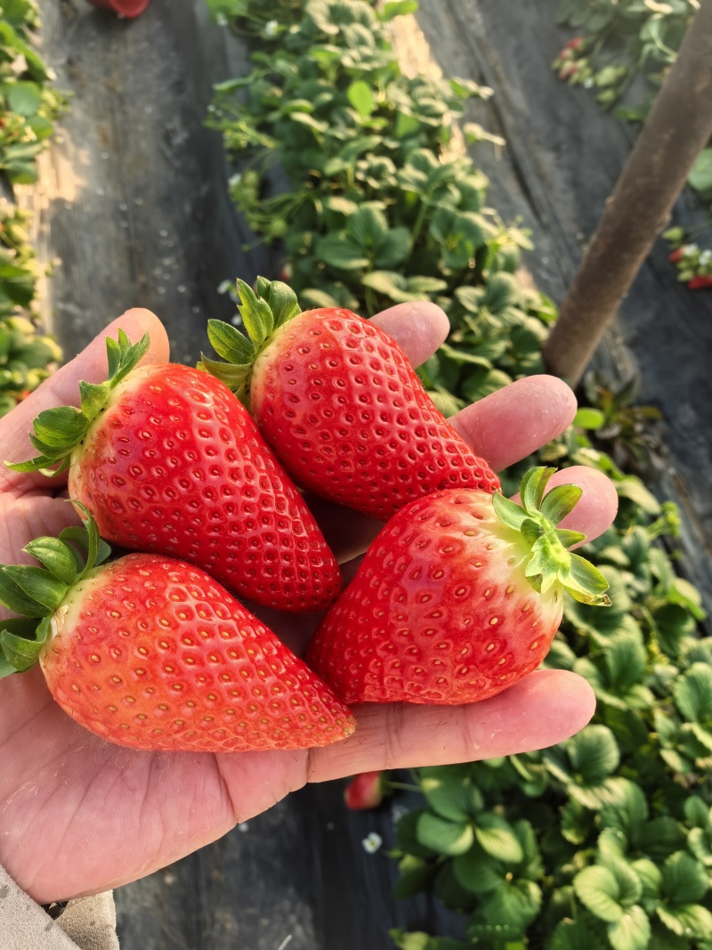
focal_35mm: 27
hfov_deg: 51.3
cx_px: 356
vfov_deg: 65.3
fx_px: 741
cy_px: 475
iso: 250
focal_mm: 6.98
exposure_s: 1/247
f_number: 4
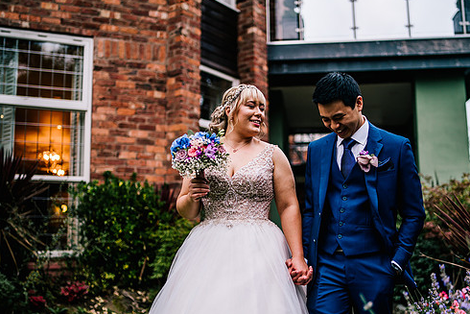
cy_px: 173
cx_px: 267
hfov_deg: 45.3
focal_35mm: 43
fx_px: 562
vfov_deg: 31.2
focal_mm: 35
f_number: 1.4
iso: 160
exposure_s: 1/250
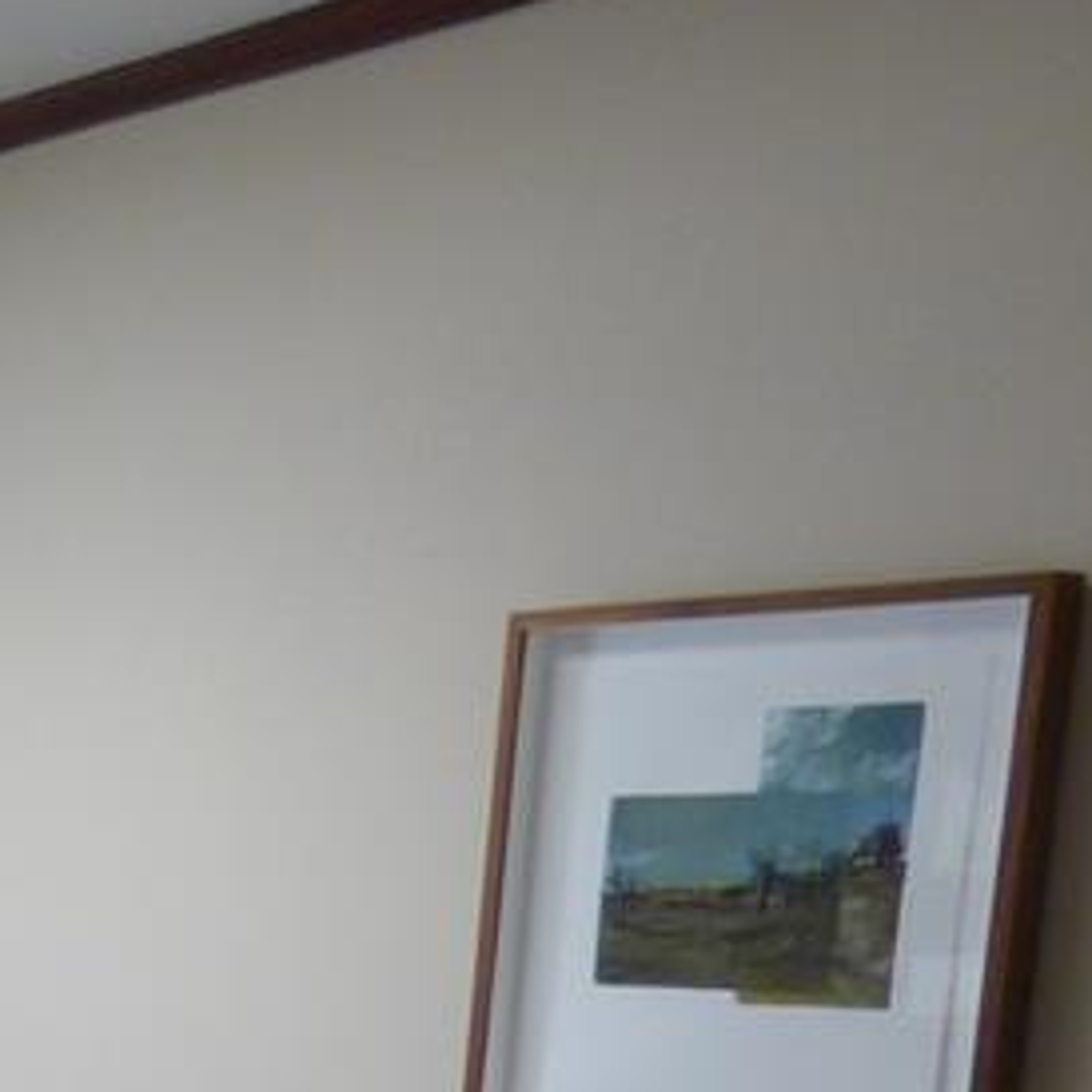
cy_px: 1291
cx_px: -837
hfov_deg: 19.8
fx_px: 2356
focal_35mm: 66
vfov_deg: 23.9
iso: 250
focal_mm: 3.58
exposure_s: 1/60
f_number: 2.8
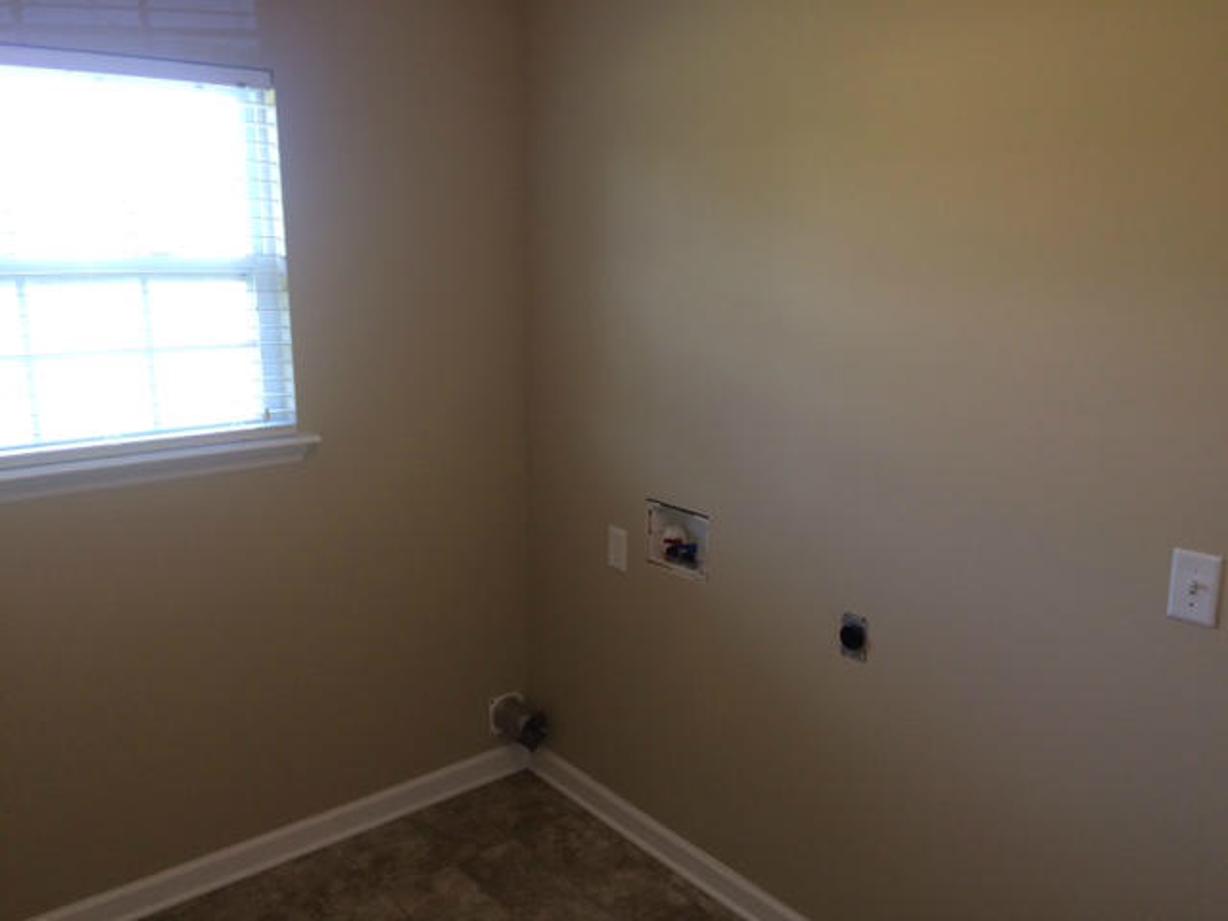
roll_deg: +0.6
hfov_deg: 61.7
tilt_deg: -13.0
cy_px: 460
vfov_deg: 48.2
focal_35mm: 29
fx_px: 1029
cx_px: 614
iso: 50
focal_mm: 4.15
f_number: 2.2
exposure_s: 1/30
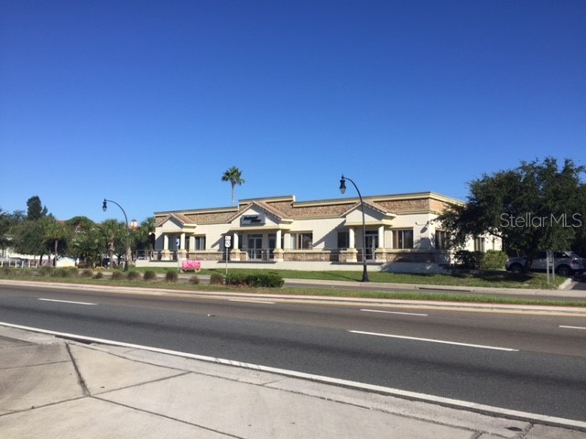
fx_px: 491
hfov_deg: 61.7
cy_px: 220
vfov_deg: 48.2
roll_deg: -1.6
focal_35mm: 29
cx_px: 293
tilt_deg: +5.7
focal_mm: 4.15
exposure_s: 1/2475
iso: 32
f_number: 2.2
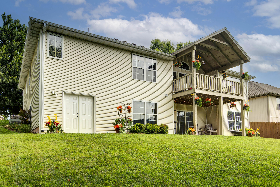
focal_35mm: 26
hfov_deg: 69.4
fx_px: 202
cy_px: 94
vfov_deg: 49.6
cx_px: 140
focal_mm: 26
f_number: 6.7
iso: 100
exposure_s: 1/350
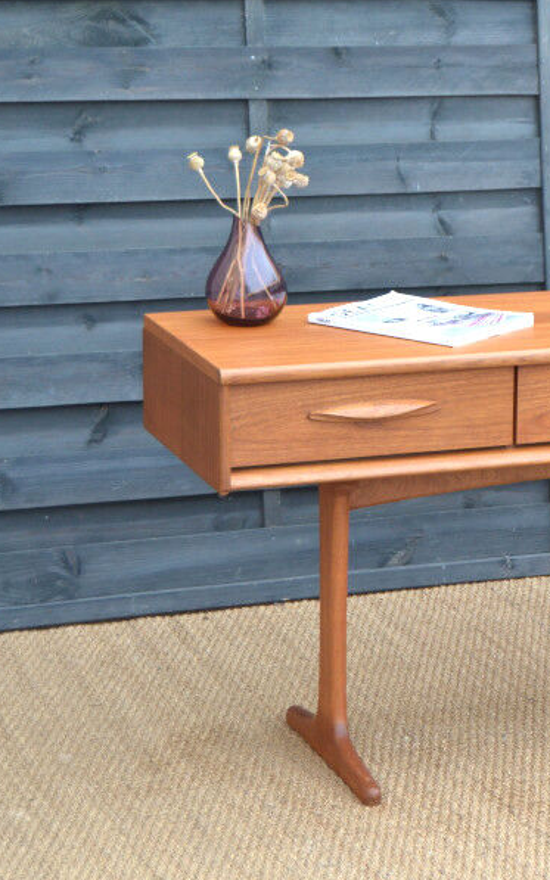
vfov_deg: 20.1
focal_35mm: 104
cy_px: 440
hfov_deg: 12.4
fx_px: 2489
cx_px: 609
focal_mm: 45
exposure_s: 1/80
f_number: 5.3
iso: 400
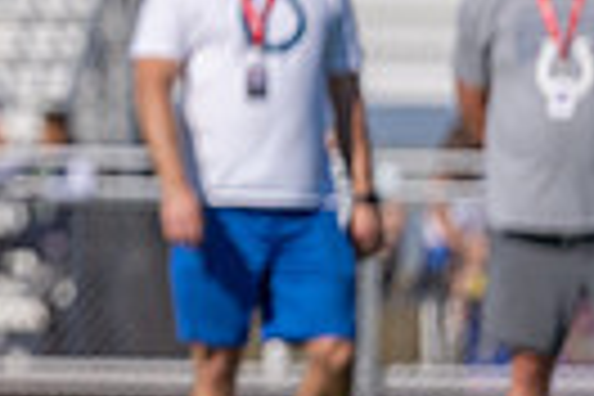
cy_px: -106
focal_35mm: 736
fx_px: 12143
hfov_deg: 2.8
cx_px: -644
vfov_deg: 1.9
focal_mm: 168
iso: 160
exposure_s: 1/4000
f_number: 3.2
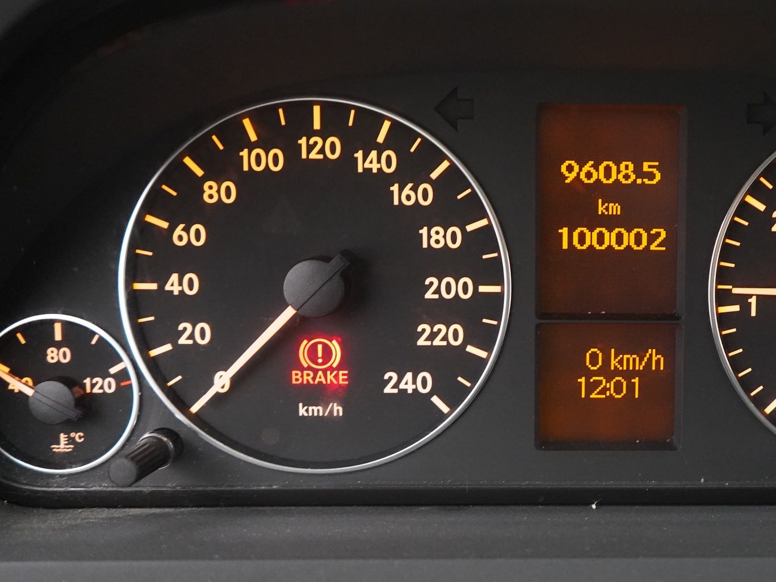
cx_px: 609
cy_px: 330
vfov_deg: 28.5
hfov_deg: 36.4
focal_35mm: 51
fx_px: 1143
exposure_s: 1/60
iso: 6400
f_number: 3.5
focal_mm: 29
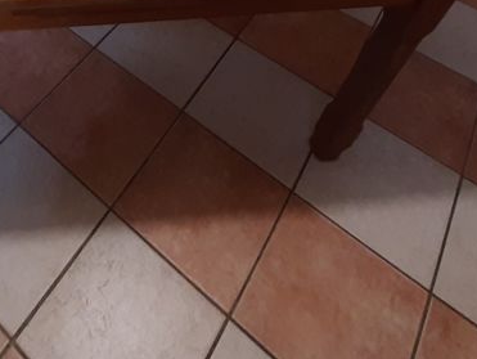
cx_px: 77
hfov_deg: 48.7
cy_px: -82
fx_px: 483
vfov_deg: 32.7
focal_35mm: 35
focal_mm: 1.42
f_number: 2.2
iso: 200
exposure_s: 1/25
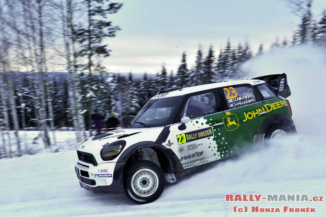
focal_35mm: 31
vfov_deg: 42.3
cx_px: 163
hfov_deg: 60.3
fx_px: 281
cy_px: 108
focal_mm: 31
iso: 400
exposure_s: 1/160
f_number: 8
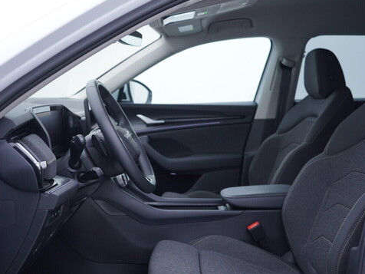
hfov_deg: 46.8
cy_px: 136
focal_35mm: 40
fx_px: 422
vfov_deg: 36.0
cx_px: 168
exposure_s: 1/50
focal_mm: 24
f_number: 3.2
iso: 125
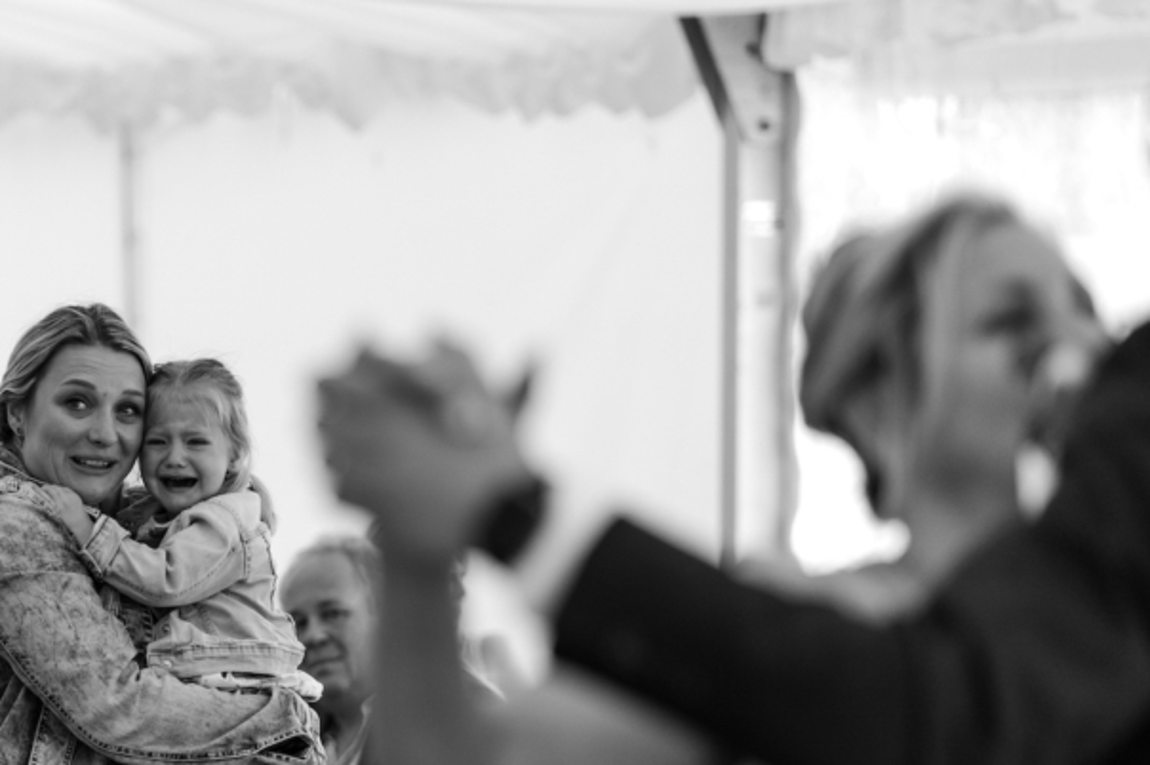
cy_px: 558
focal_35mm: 183
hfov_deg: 11.2
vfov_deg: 7.5
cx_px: 179
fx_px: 5842
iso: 100
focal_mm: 85
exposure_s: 1/500
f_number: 1.8
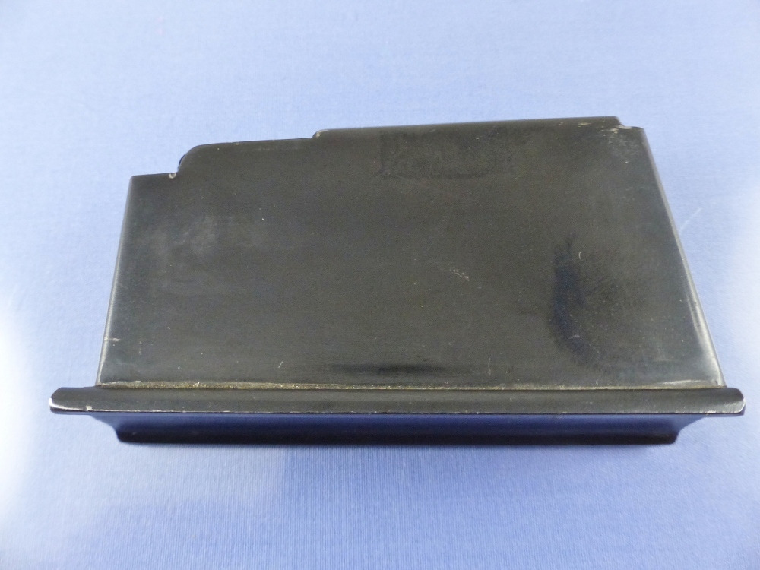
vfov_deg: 54.9
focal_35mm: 25
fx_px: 549
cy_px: 285
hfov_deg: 69.4
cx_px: 380
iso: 400
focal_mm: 4.5
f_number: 2.8
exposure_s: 1/60
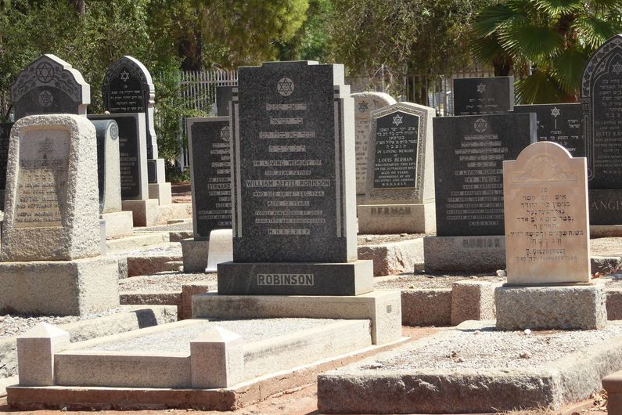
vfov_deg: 8.7
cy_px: 229
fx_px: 2712
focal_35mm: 157
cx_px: 312
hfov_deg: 13.1
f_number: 5.3
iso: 125
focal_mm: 24.2
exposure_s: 1/250
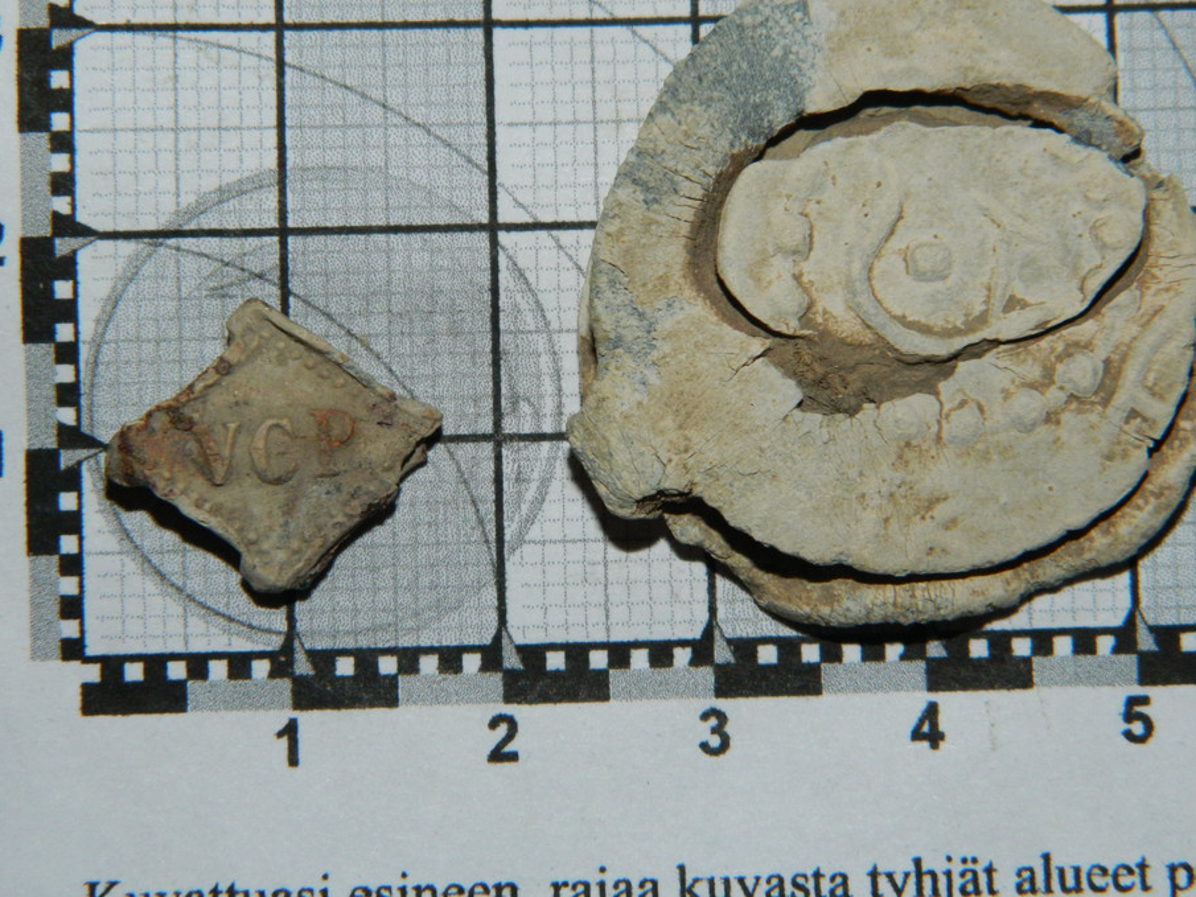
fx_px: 3421
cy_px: 391
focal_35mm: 99
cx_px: 607
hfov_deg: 19.8
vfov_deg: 14.9
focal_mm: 15.1
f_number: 11.9
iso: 200
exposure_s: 1/50
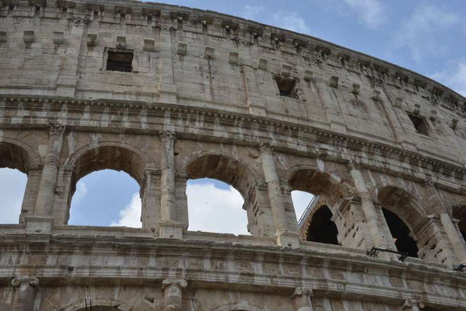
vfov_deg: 30.5
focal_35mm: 44
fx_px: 570
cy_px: 156
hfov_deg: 44.5
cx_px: 233
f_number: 20
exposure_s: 1/125
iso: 900
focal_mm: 44
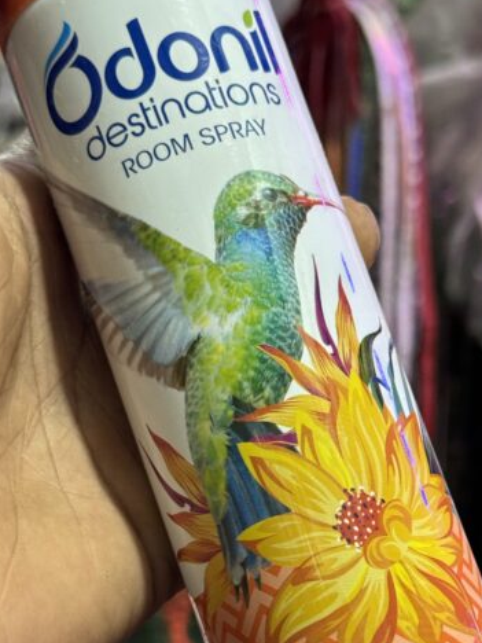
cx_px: 314
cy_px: 492
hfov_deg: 18.0
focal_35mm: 82
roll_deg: -3.6
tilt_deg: -18.8
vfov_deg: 23.6
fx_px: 1522
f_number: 1.78
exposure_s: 1/50
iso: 125
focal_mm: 6.76
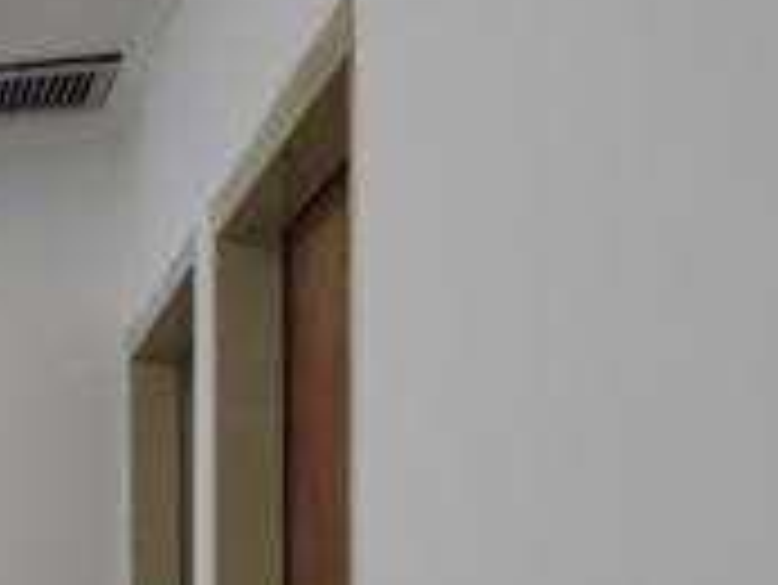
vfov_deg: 16.3
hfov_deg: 18.9
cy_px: 792
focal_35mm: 85
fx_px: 1912
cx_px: -531
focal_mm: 6.19
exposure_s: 1/60
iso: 320
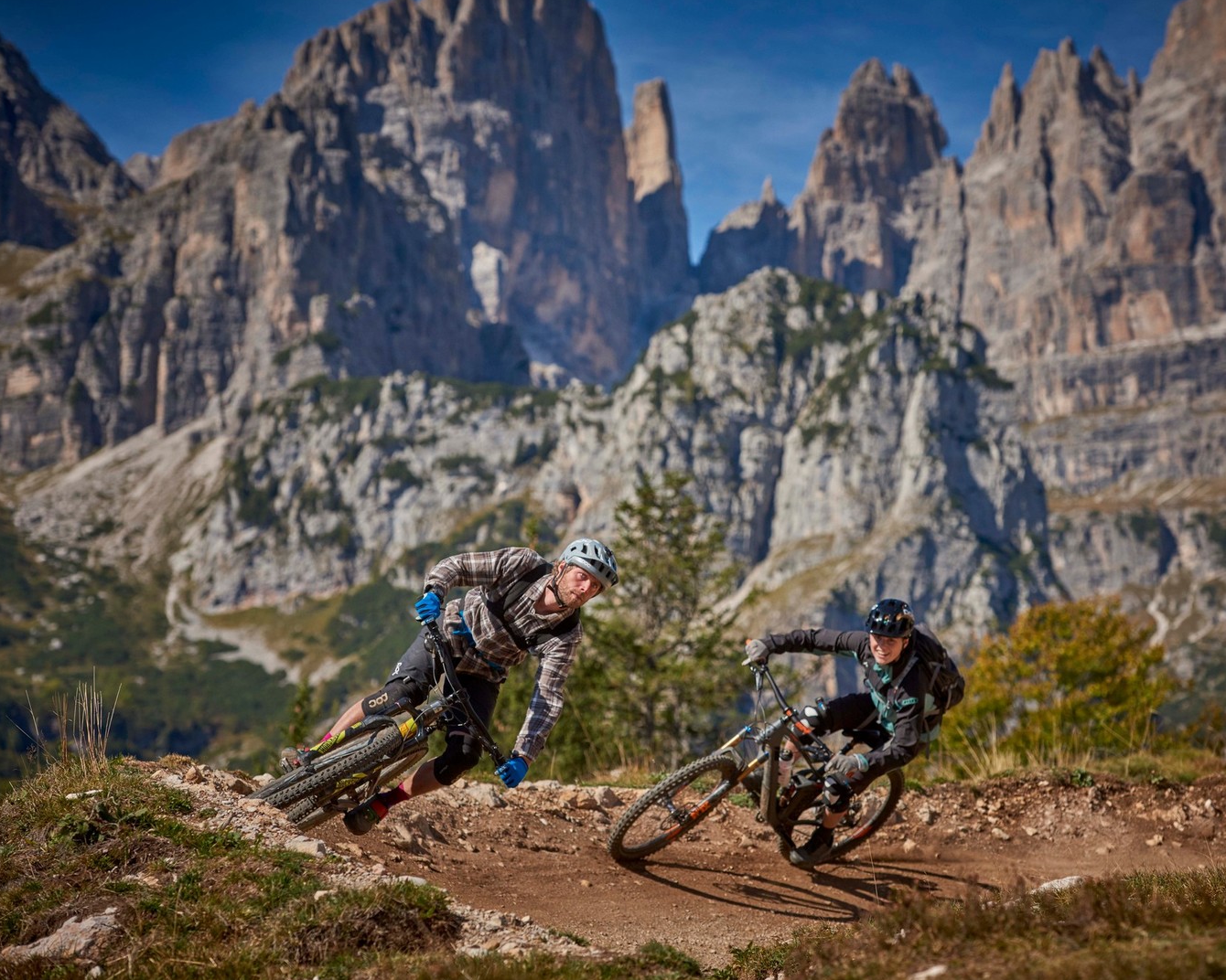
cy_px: 489
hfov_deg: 15.2
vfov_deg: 12.1
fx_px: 4608
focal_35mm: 127
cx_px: 693
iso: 400
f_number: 5
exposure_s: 1/5000
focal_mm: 112
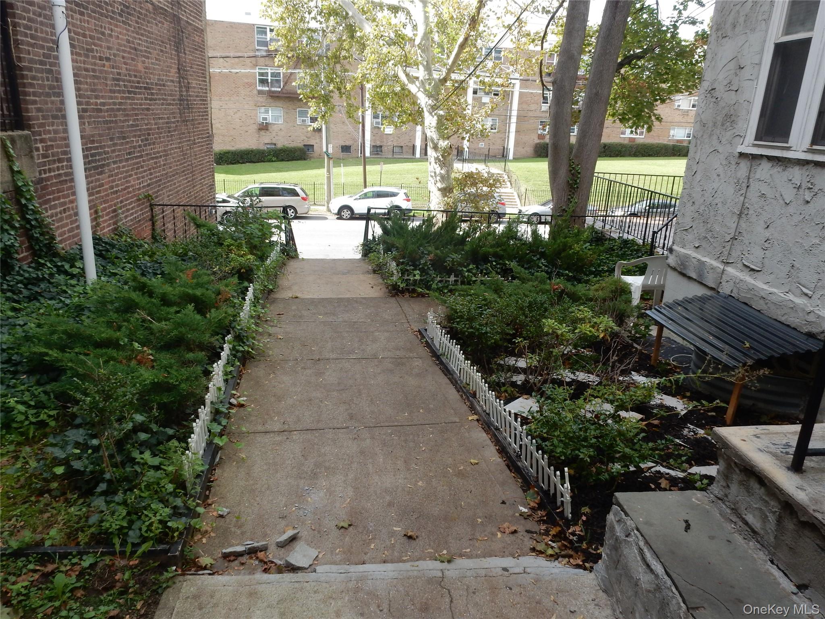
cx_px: 412
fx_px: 596
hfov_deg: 69.4
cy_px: 310
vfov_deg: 54.9
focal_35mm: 25
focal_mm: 4.5
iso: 125
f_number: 4.8
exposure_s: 1/160
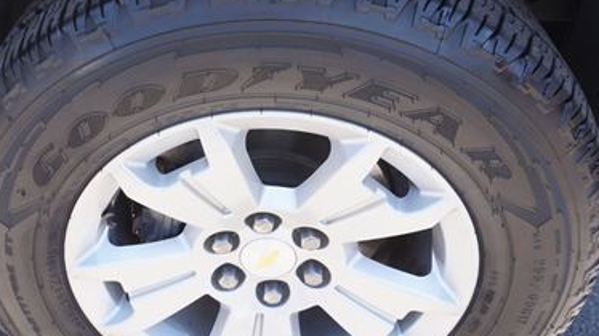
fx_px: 683
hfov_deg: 47.0
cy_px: 163
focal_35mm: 43
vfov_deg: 27.7
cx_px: 226
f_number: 5
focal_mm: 16
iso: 100
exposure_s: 1/80
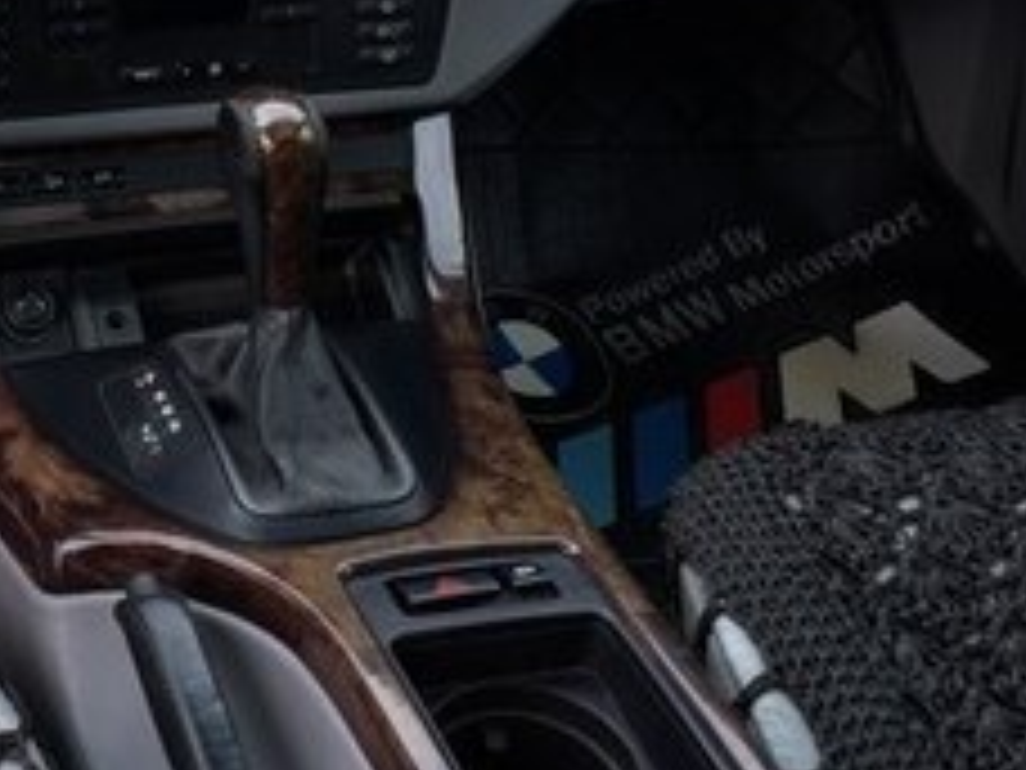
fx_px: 2490
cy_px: -232
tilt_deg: -28.4
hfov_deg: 22.4
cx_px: -9
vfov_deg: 16.6
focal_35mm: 84
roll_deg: -2.5
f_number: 2.2
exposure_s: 1/123
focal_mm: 4.15
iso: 32
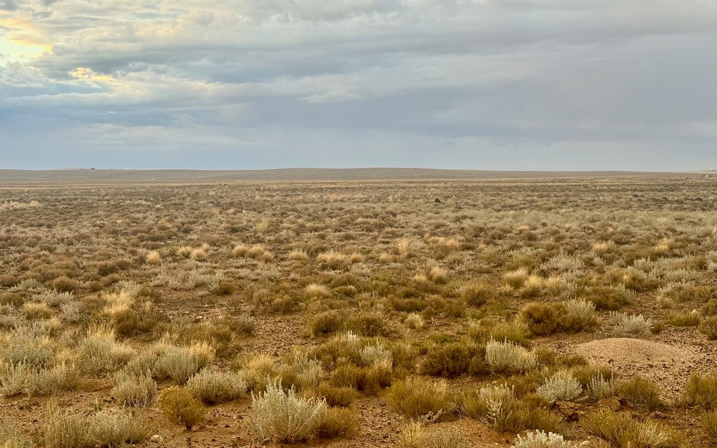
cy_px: 214
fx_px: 997
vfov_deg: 25.3
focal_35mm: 51
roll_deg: -0.2
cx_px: 358
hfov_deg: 39.6
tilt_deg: -3.5
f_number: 1.78
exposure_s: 1/215
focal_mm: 6.76
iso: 64
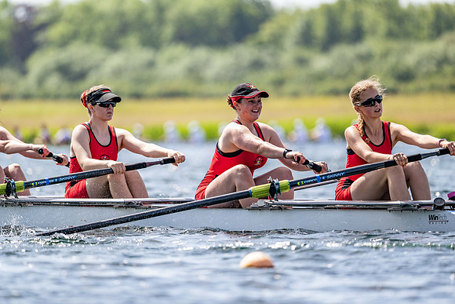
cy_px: 152
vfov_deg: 3.4
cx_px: 228
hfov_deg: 5.2
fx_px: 5057
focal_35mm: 400
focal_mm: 400
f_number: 4.5
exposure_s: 1/2500
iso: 250
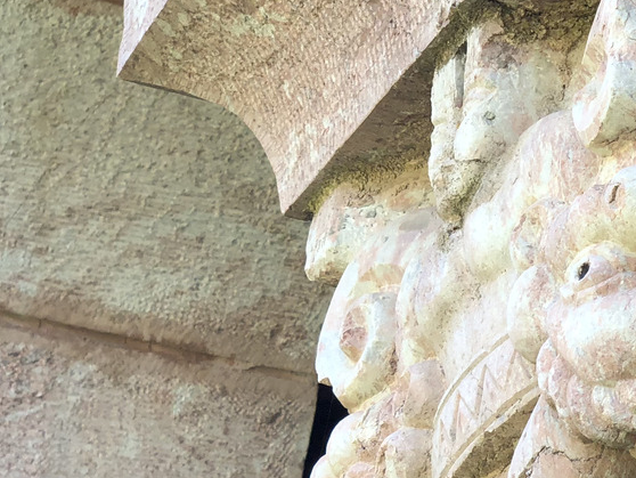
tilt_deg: +23.8
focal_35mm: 149
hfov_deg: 12.9
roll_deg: +1.7
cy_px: 443
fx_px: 2739
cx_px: 748
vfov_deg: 9.9
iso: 20
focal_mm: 6
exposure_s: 1/120
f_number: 2.4
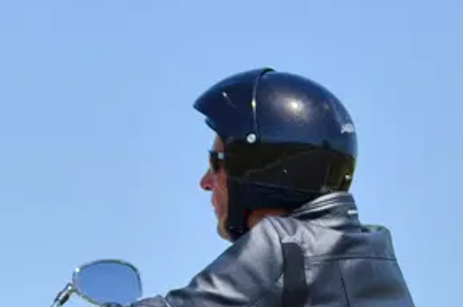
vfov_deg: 3.1
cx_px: 88
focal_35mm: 437
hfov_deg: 4.7
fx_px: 5611
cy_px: 493
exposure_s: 1/1250
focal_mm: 70
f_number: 4.5
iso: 100
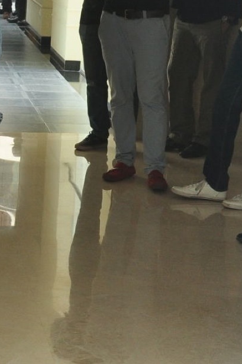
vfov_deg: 14.6
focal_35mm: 141
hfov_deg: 9.5
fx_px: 1424
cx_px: -84
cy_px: 189
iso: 500
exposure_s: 1/125
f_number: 9
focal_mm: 32
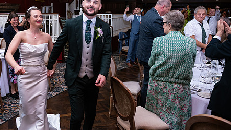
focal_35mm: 33
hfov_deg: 58.6
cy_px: 47
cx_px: 84
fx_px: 202
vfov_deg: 35.4
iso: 800
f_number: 3.5
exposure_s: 1/160
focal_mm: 24
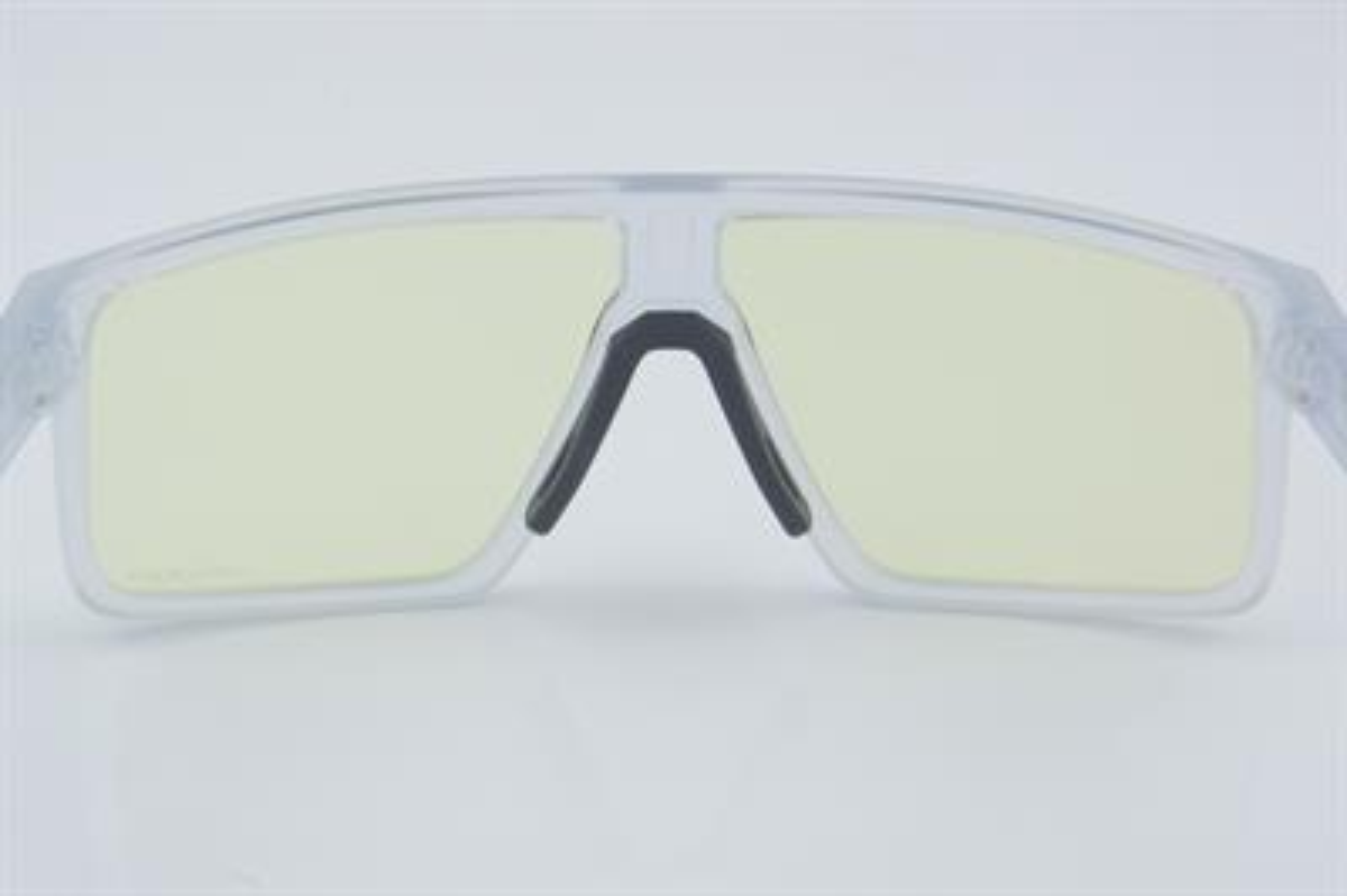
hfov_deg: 27.0
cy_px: 448
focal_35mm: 75
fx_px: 2804
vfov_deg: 18.2
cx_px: 674
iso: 100
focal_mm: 50
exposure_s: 1/4
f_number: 32
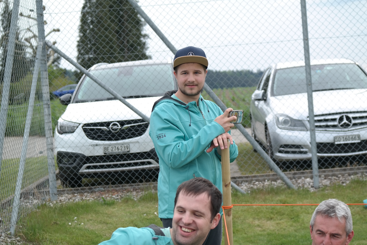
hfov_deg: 26.3
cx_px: 184
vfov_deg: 17.7
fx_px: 785
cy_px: 122
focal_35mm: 77
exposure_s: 1/200
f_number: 4.5
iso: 100
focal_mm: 50
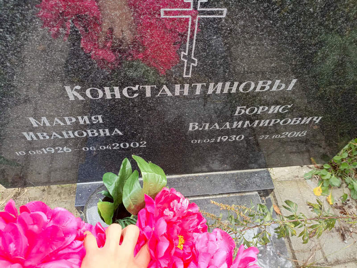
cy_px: 134
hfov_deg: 69.4
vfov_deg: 54.9
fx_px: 258
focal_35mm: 25
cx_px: 178
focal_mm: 4.76
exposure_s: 1/100
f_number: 1.69
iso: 164
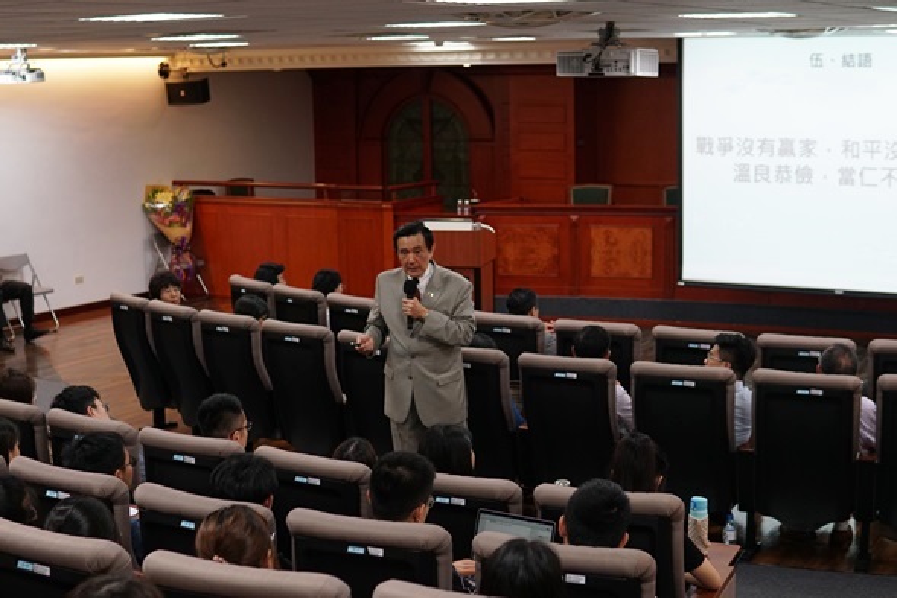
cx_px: 448
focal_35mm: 45
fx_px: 1121
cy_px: 299
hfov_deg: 43.6
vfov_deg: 29.9
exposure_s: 1/250
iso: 500
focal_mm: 30
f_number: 2.2
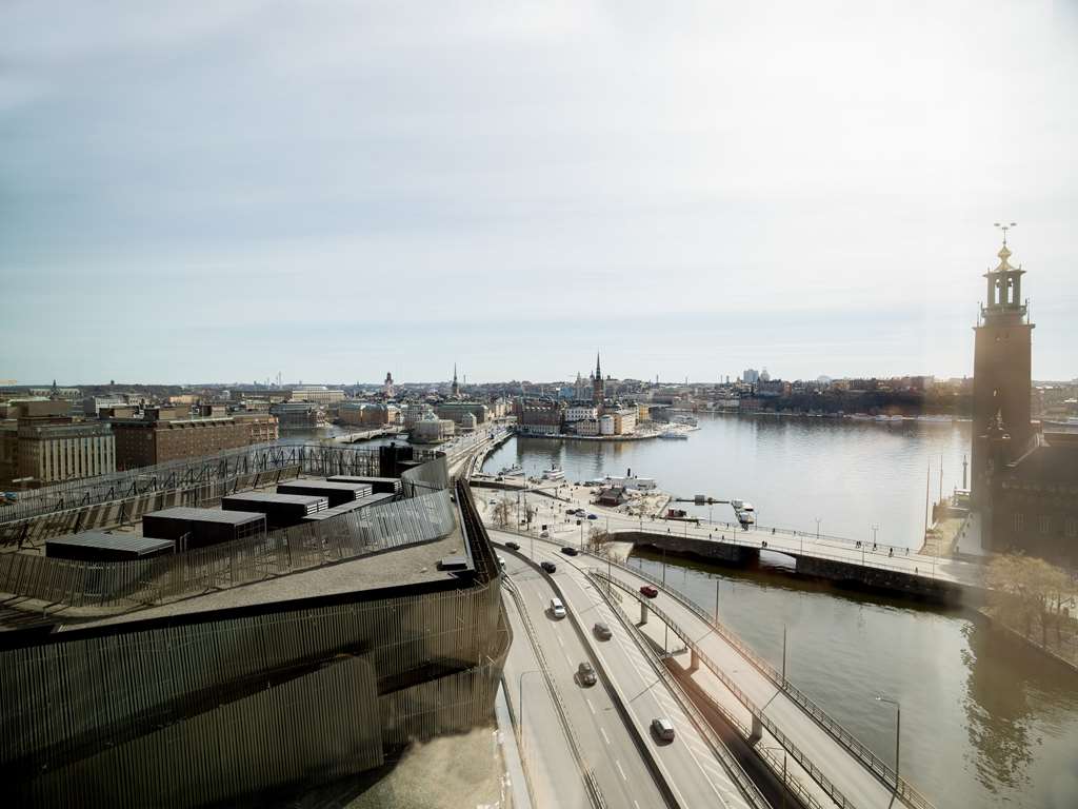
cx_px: 539
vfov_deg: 71.6
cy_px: 404
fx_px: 561
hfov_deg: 87.8
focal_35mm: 18
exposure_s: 1/350
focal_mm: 28
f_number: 8
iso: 100
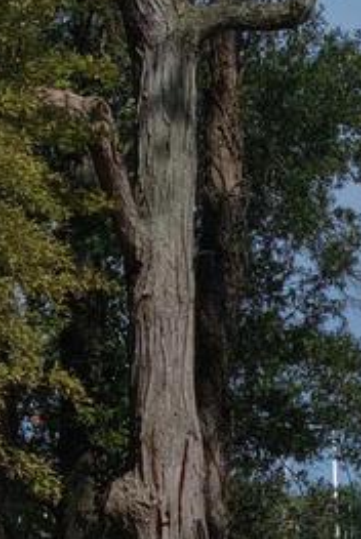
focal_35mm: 398
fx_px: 5970
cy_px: 670
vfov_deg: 5.2
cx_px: 876
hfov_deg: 3.4
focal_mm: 19.35
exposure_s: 1/5000
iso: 160
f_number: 2.8
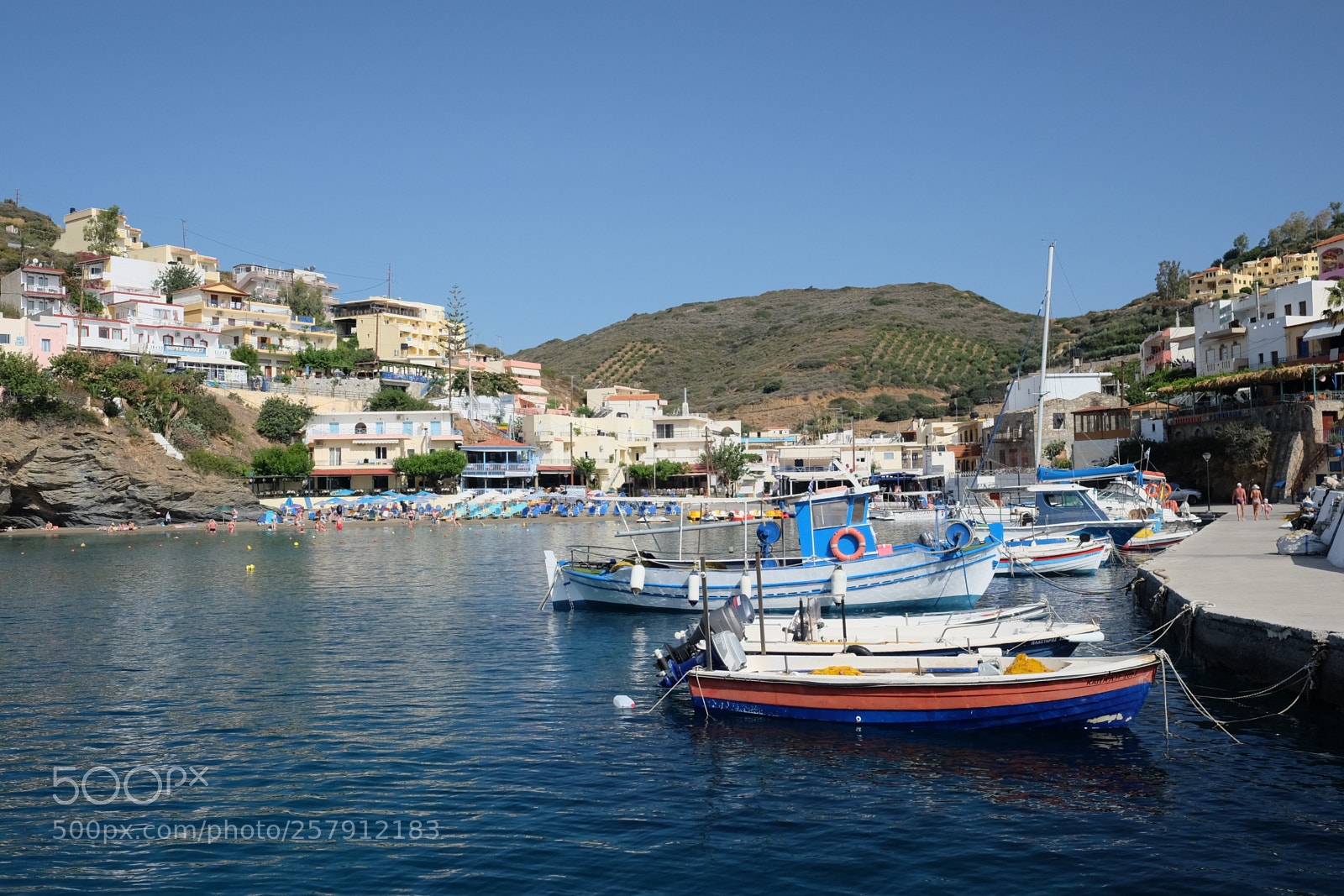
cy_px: 448
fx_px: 1307
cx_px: 672
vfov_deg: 37.9
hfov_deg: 54.4
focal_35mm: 35
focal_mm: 23
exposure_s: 1/1000
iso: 800
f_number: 5
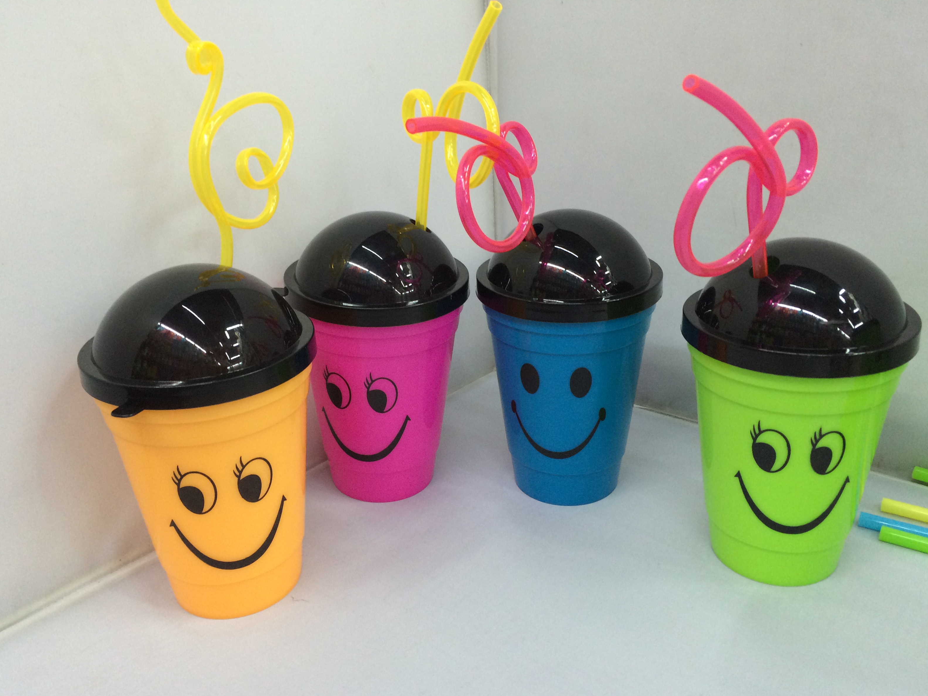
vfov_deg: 46.8
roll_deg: +2.1
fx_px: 804
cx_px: 465
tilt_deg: -24.1
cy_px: 359
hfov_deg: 60.0
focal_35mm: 30
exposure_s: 1/33
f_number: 2.2
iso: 200
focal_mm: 4.15
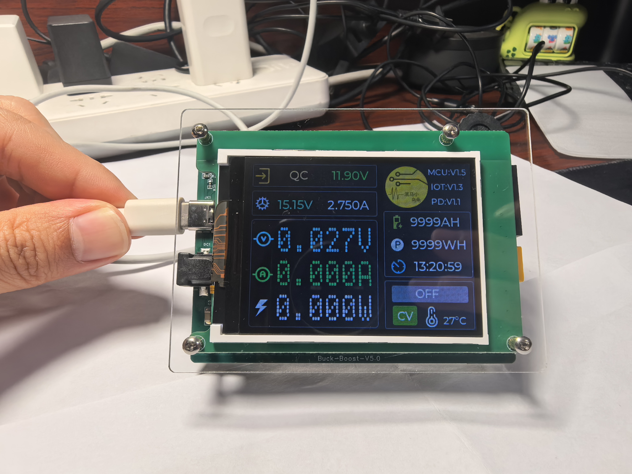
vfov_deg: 56.8
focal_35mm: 24
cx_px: 316
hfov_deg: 71.6
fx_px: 438
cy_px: 237
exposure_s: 1/100
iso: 160
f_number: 2.2
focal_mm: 1.95
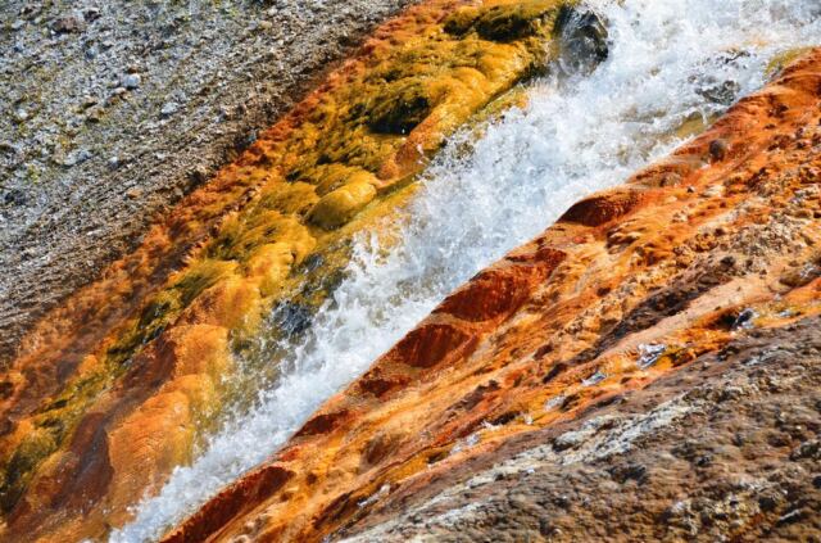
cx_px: 410
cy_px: 272
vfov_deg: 11.1
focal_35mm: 123
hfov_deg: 16.7
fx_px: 2797
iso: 200
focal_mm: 82
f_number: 6.3
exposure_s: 1/640
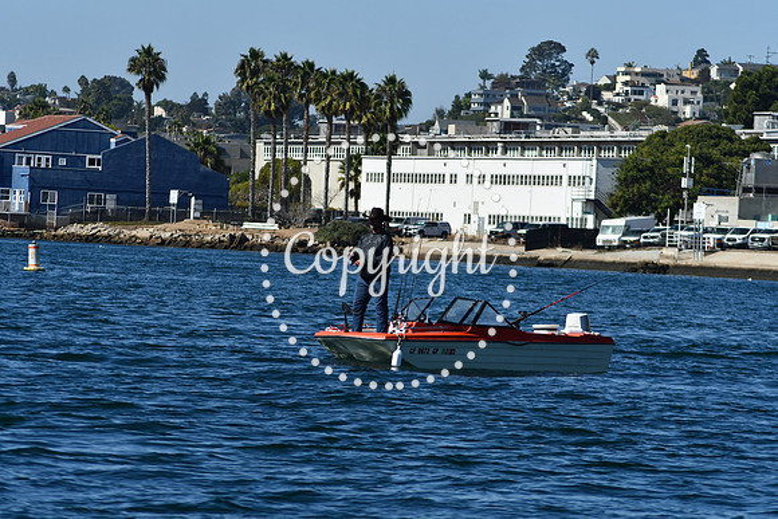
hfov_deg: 8.1
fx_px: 5512
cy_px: 260
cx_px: 389
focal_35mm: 255
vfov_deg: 5.4
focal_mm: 170
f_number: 7.1
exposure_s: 1/1600
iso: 200
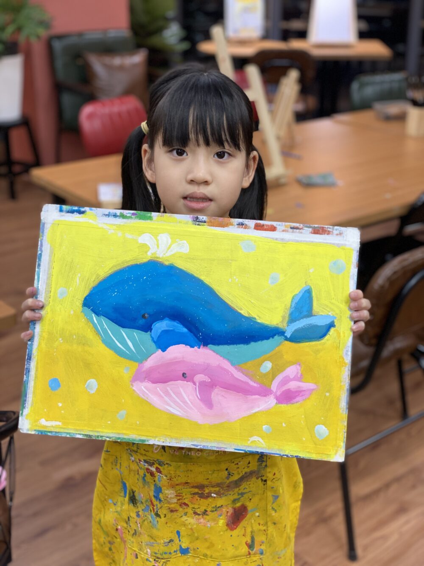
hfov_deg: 28.0
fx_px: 849
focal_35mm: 52
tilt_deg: -22.0
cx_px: 212
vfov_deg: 36.8
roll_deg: +0.0
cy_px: 283
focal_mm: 6
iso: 100
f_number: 2
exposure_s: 1/100
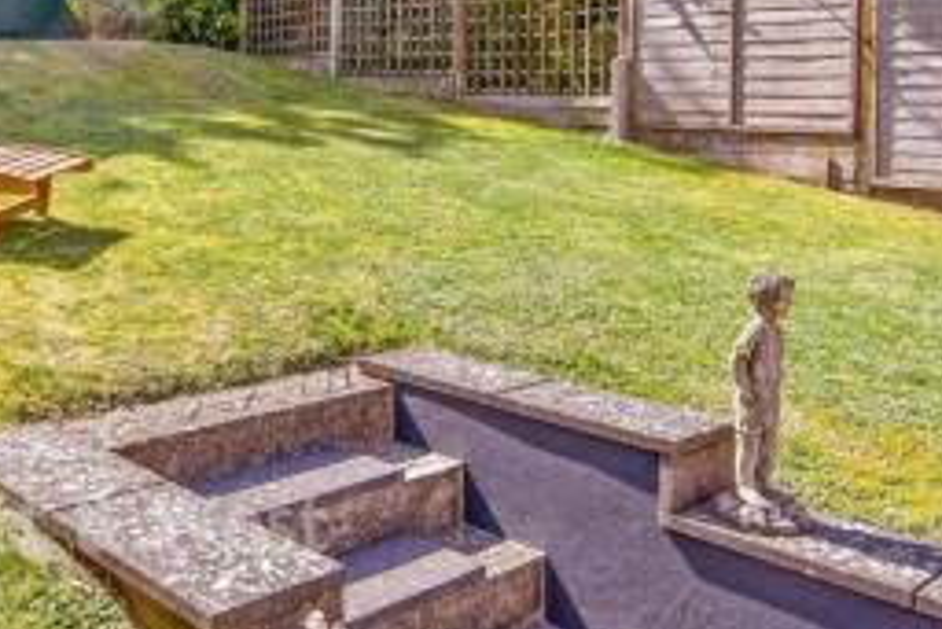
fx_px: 1021
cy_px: 123
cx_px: 316
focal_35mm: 39
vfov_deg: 33.2
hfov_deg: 48.7
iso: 200
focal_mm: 14
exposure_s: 1/250
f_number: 8
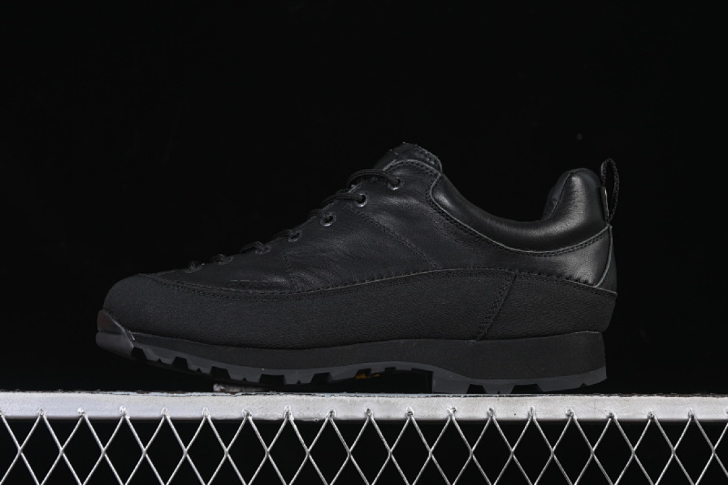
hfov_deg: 27.0
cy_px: 242
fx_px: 1517
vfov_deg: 18.2
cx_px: 364
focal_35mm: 75
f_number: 6.3
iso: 160
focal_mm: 50
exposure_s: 1/60
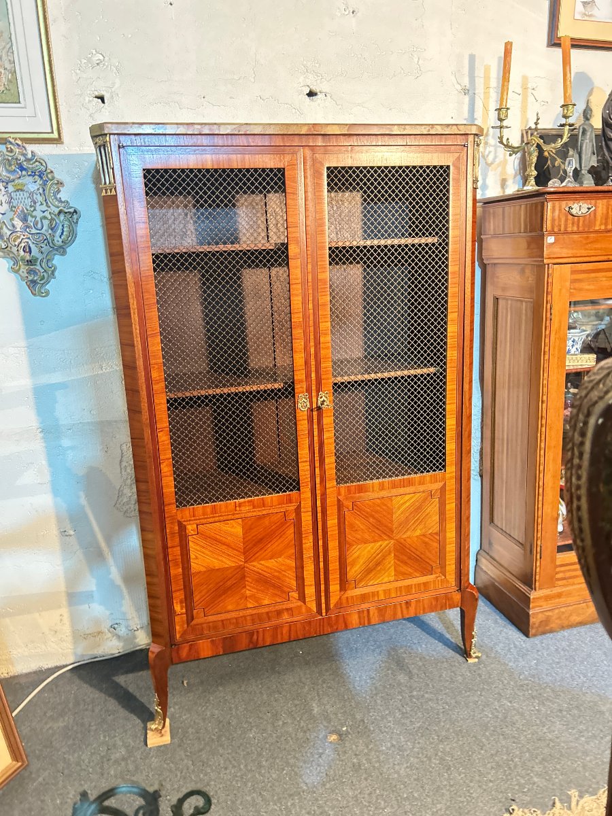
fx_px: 613
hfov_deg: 53.1
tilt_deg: -16.8
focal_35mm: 26
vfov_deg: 67.3
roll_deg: +0.5
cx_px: 306
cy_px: 408
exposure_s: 1/33
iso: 500
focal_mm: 5.7
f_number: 1.5
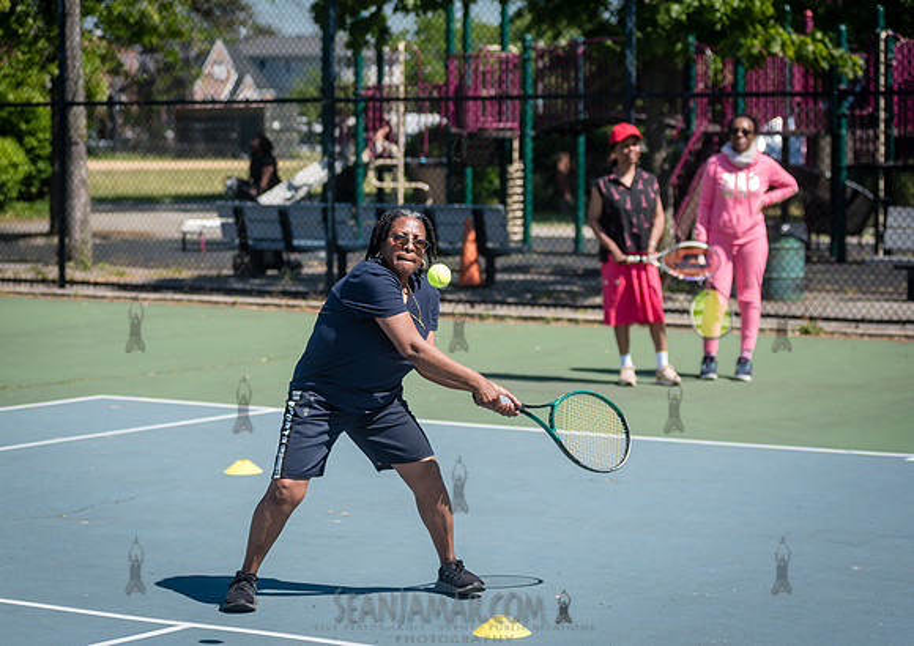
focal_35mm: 100
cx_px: 388
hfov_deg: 20.0
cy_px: 295
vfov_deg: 14.2
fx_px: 2585
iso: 200
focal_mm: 86
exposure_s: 1/1600
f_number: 3.5
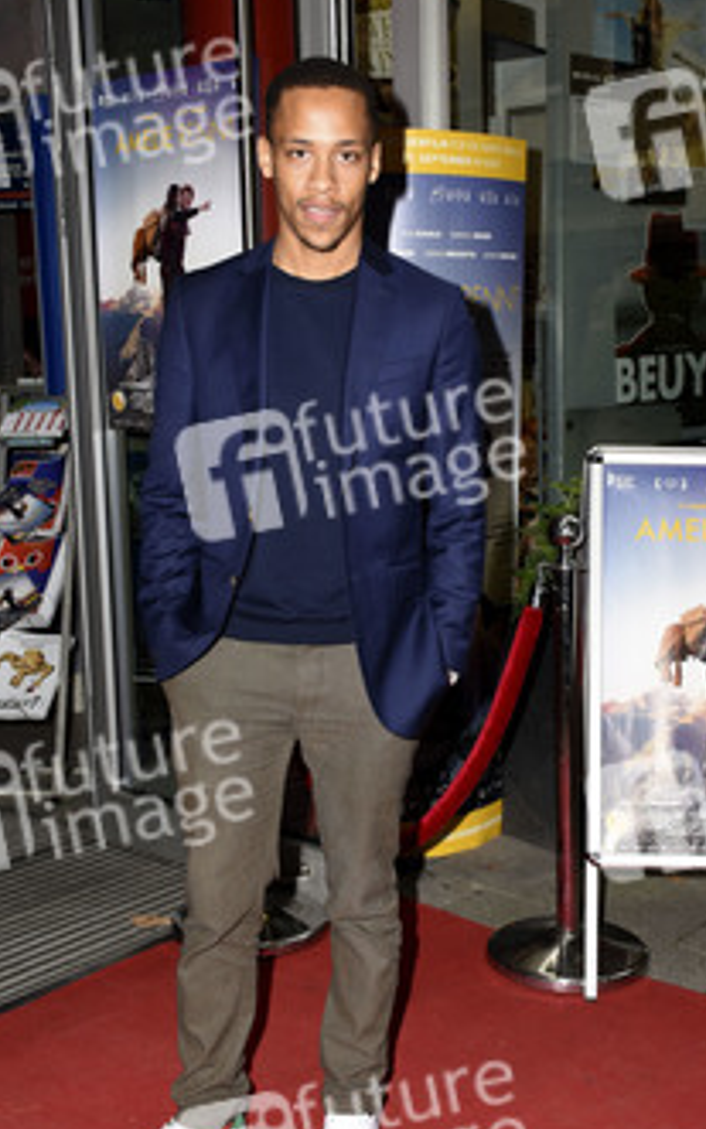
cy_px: 631
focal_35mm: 48
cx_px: 450
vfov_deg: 41.8
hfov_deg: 26.8
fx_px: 1477
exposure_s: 1/160
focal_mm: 26
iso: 250
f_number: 6.3
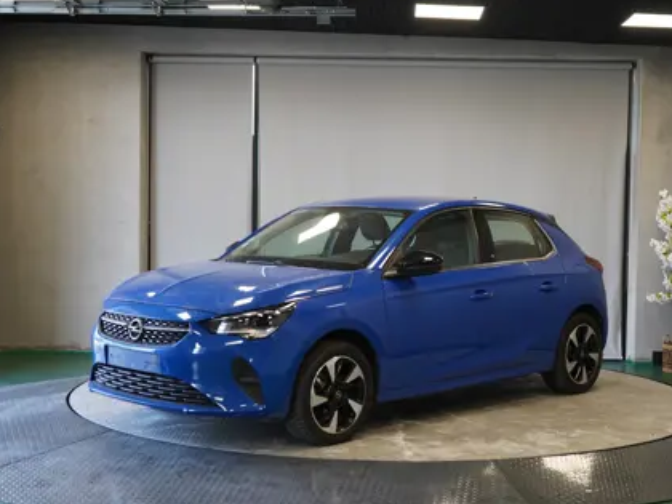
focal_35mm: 55
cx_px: 381
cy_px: 251
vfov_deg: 26.6
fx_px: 1068
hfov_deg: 34.9
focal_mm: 50
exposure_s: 1/160
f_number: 4.5
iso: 1600
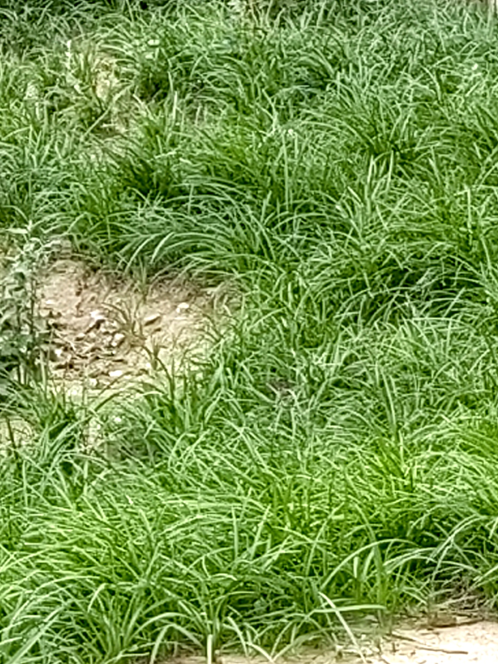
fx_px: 3799
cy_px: -63
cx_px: 378
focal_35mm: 198
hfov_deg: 7.5
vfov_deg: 9.9
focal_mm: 5.52
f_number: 1.9
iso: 50
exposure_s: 1/622
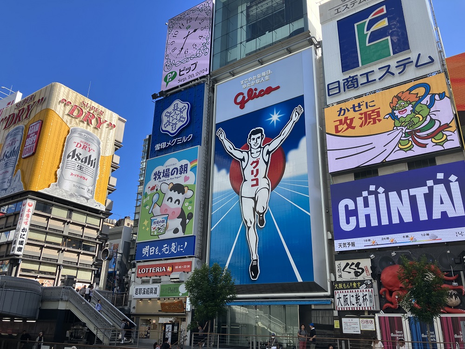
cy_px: 174
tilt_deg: +22.9
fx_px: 376
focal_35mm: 28
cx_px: 232
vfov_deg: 49.7
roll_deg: -1.8
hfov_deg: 63.4
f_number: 1.8
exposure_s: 1/1012
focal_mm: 3.99
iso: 32
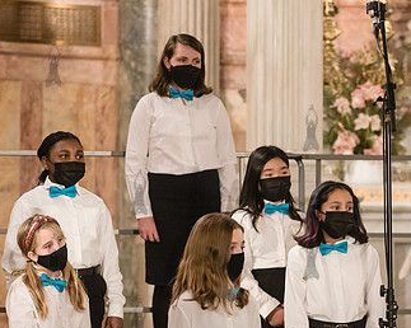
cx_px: 262
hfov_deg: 9.0
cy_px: 277
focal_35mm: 214
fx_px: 2602
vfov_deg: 7.2
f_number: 4
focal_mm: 112
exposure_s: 1/200
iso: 4000
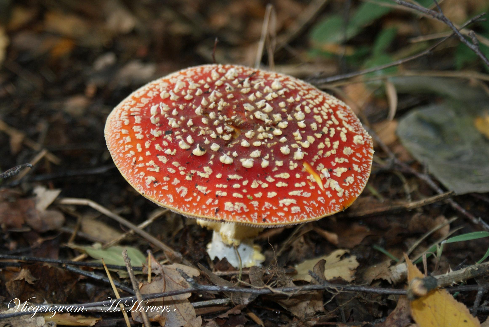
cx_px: 244
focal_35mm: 90
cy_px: 164
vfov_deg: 15.2
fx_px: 1224
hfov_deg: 22.6
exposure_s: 1/100
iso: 400
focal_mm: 60
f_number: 5.6
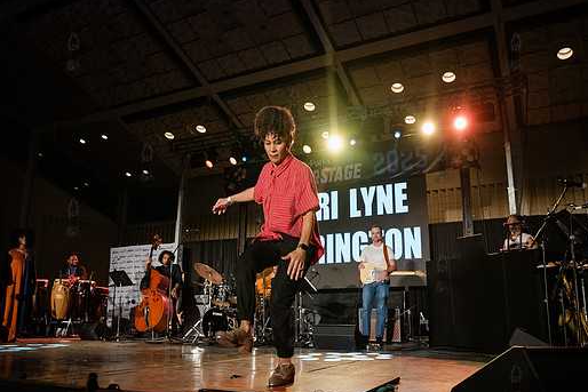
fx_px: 490
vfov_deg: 43.6
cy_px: 217
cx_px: 294
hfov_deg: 61.9
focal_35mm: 30
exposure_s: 1/640
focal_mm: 26
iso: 6400
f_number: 5
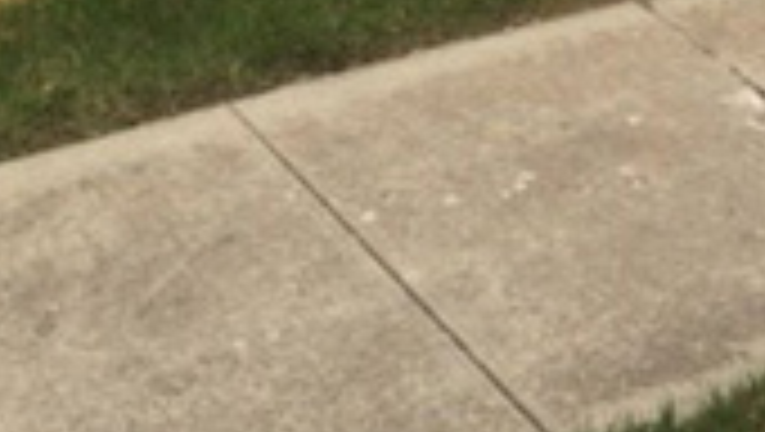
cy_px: -608
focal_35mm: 89
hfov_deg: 23.8
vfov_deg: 11.3
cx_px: 472
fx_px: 1807
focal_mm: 4.15
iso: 32
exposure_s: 1/2326
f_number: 2.2
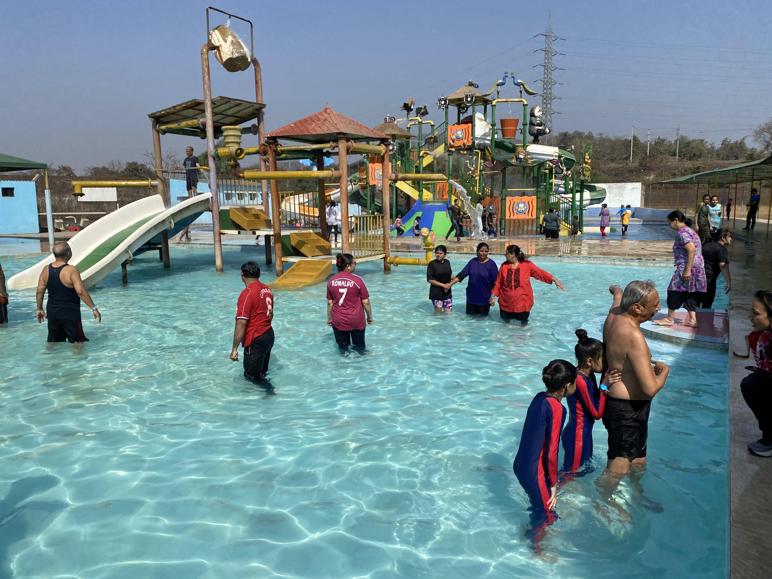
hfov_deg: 67.3
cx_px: 386
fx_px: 580
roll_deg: -0.1
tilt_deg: -7.6
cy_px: 290
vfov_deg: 53.1
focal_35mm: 26
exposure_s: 1/3984
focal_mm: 4.25
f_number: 1.8
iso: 32
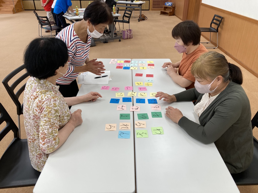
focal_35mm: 28
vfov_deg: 49.7
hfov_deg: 63.4
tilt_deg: -25.6
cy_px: 96
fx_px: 209
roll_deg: -0.6
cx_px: 129
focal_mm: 3.99
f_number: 1.8
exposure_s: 1/83
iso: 80
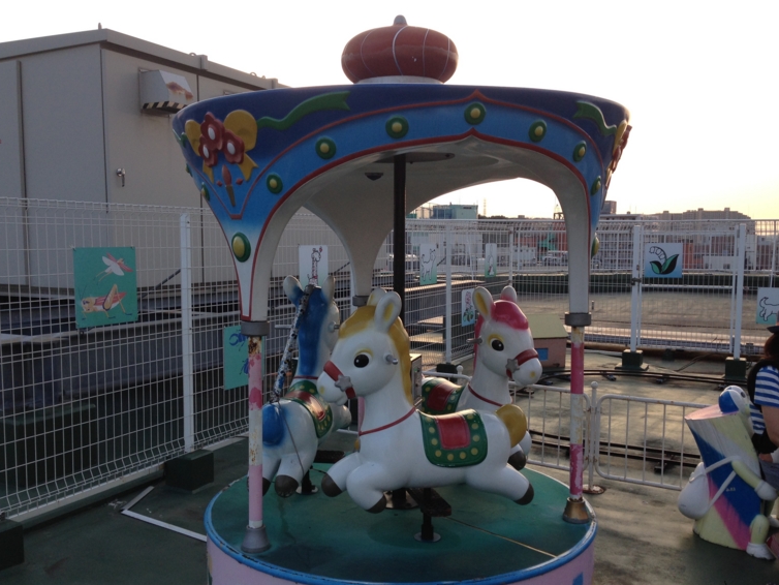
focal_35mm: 35
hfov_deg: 52.6
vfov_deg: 40.7
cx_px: 369
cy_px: 309
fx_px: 788
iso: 50
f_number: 2.4
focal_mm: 4.12
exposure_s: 1/201
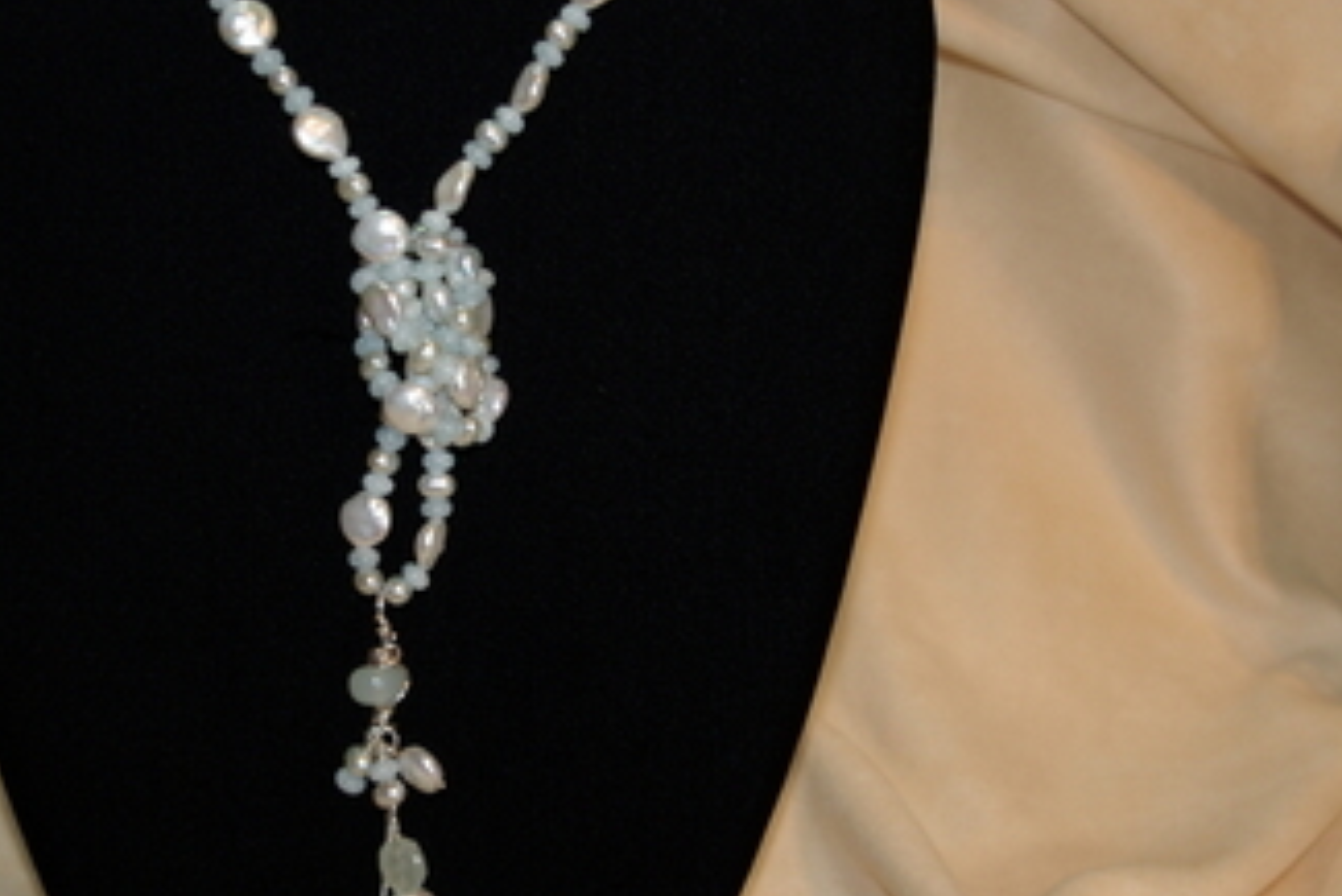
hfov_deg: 25.0
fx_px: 3012
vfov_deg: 16.9
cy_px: 450
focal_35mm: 81
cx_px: 450
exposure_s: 1/45
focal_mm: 35
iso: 100
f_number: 4
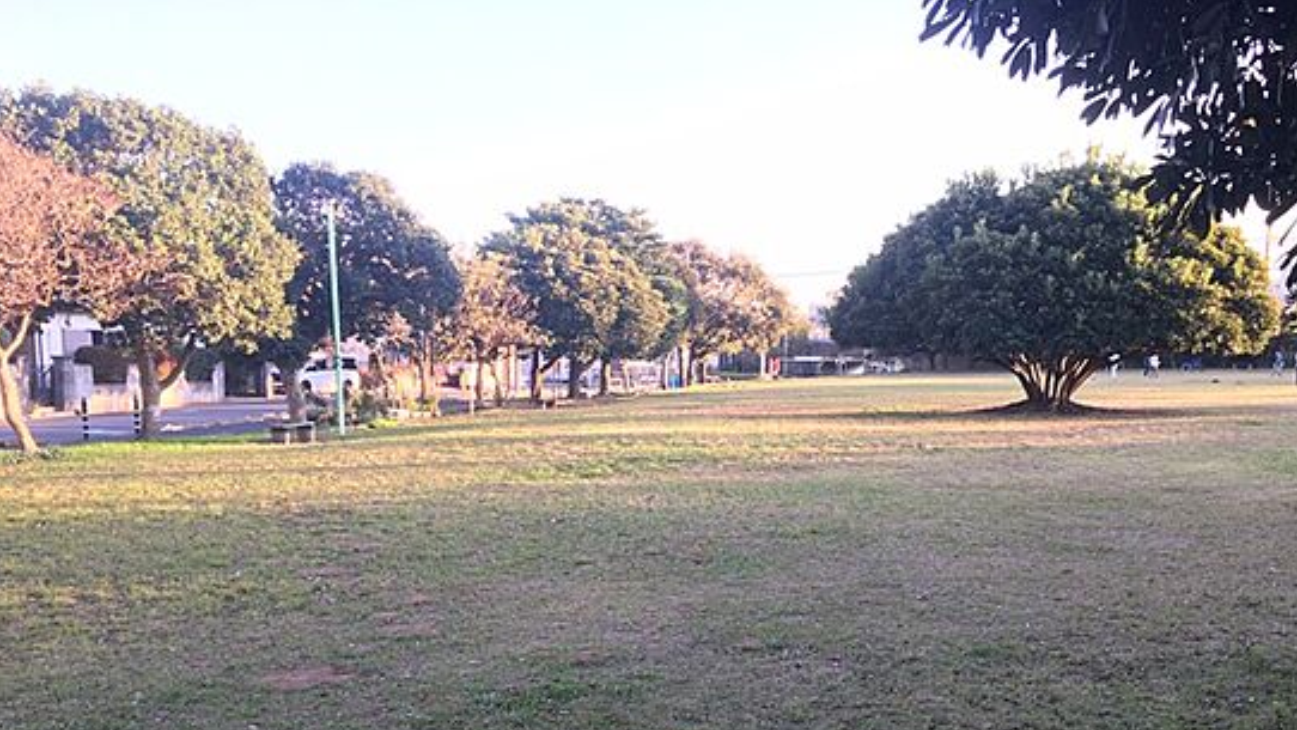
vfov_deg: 33.2
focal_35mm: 35
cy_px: 531
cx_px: 694
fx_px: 1204
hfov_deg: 56.6
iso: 32
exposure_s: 1/60
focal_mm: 4.15
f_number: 2.2
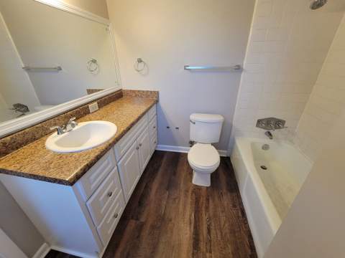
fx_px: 130
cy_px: 129
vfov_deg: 89.9
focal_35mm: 13
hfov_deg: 106.2
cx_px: 172
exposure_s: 1/60
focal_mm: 2.2
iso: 200
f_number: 2.2
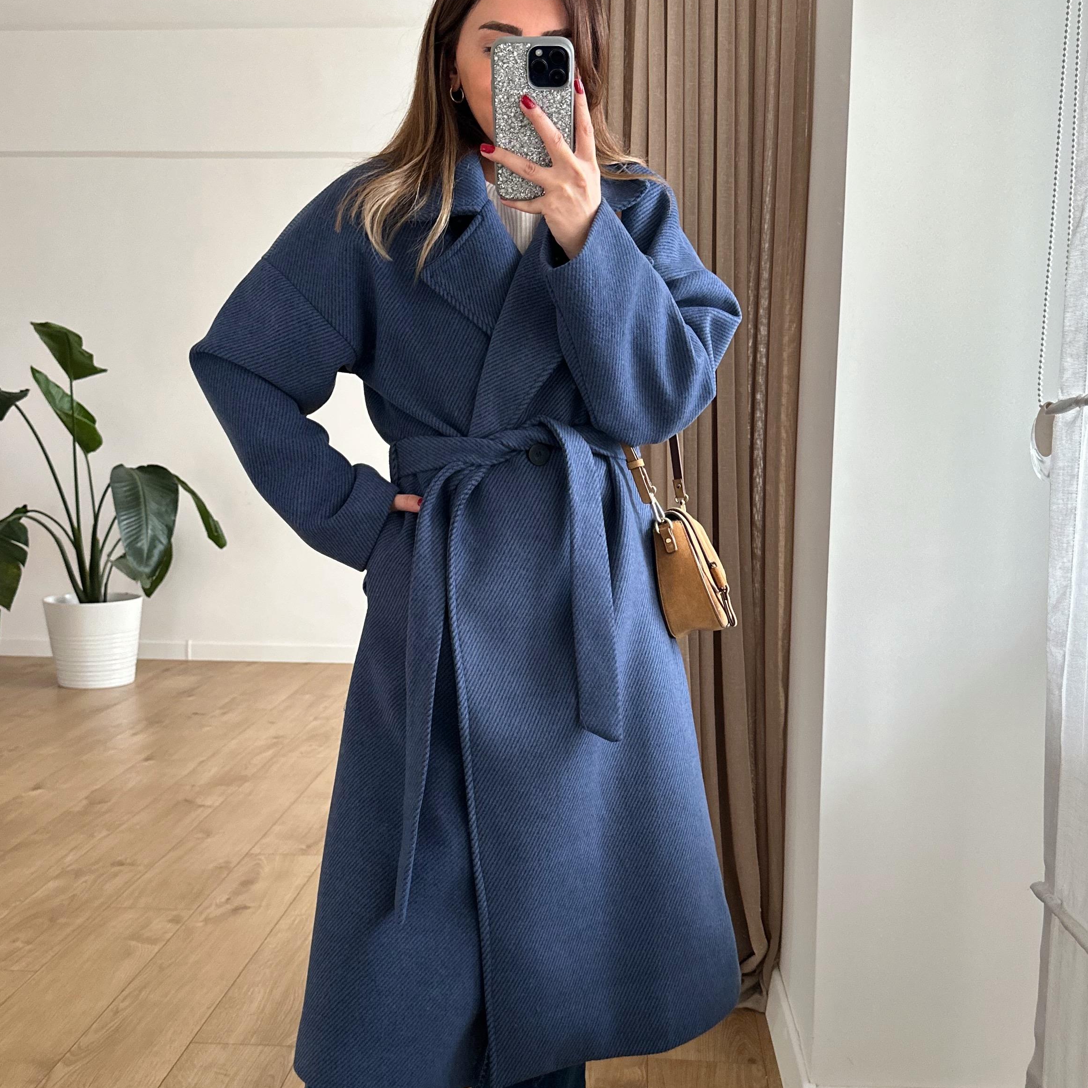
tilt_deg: -34.2
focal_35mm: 37
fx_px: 1316
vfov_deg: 44.9
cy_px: 603
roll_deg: -0.6
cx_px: 560
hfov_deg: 44.9
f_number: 1.78
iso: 250
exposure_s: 1/60
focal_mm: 6.86
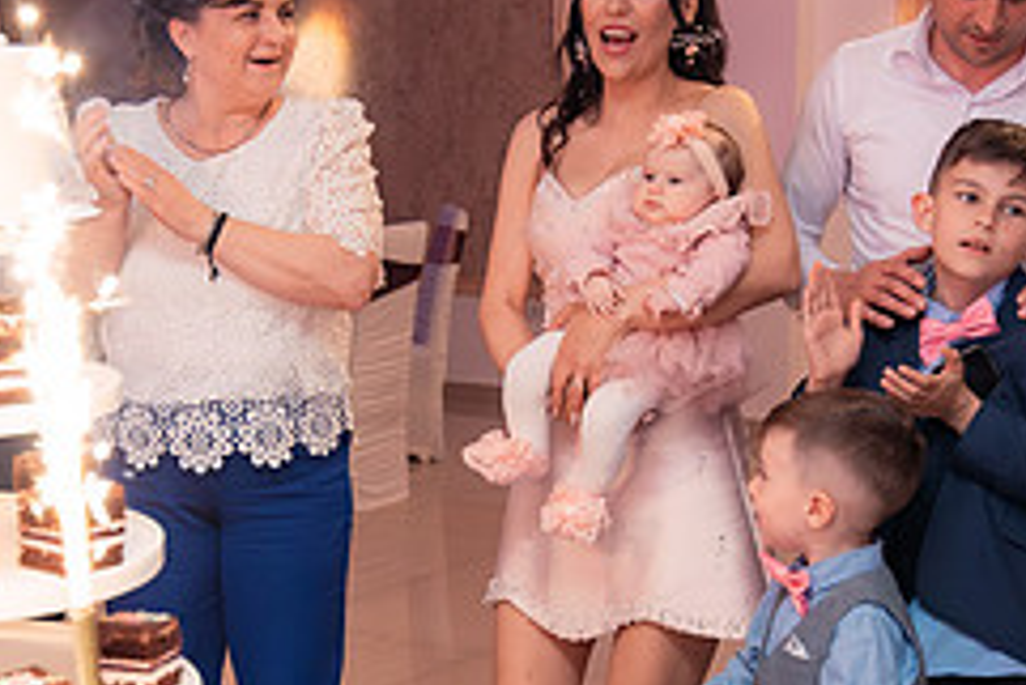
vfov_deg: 18.9
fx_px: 2053
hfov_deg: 28.0
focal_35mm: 72
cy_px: 435
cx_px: 478
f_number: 2.8
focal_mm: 25
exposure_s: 1/200
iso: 1600
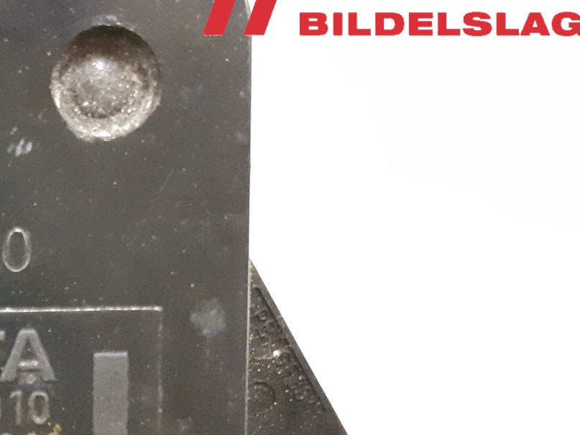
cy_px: 466
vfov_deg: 21.2
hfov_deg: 26.5
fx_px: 1106
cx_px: -92
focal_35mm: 66
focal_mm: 3.93
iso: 800
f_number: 1.7
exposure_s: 1/33
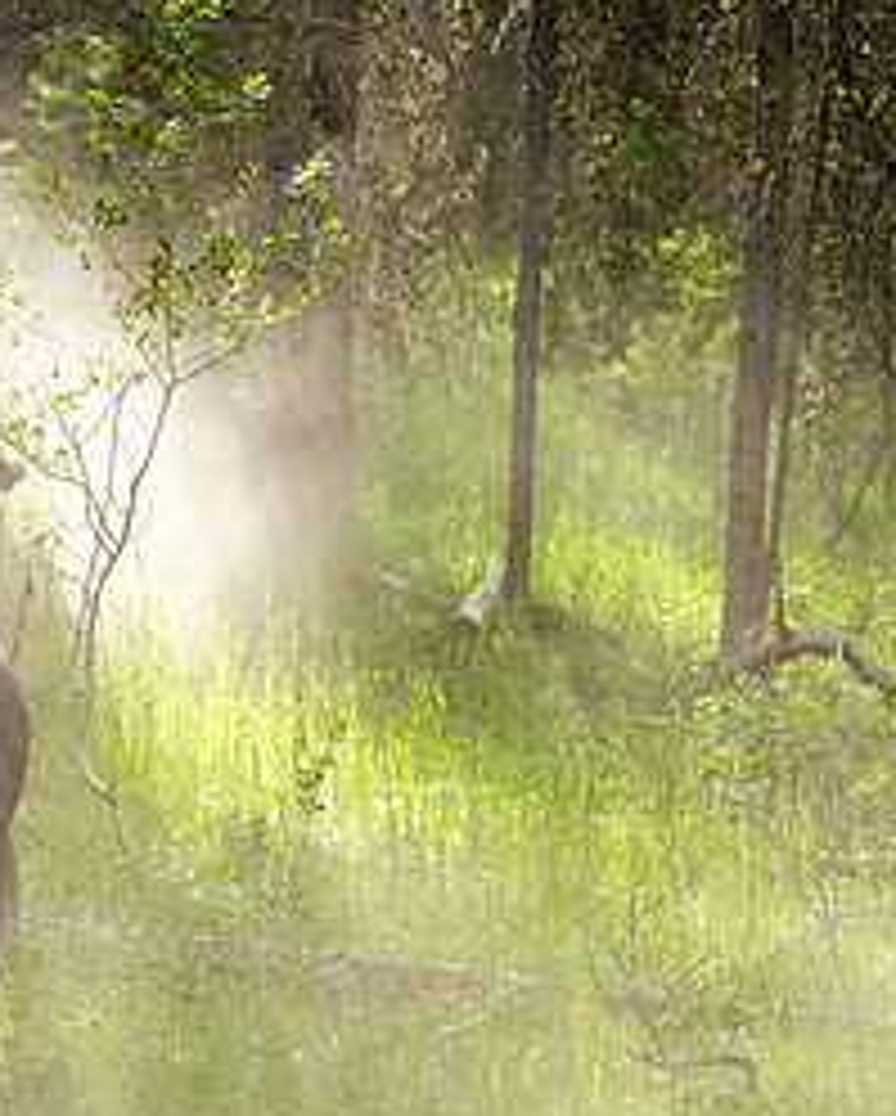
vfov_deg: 11.3
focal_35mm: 171
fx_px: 5658
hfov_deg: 8.9
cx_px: -339
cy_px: 410
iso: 500
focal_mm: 74
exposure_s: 1/1000
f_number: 2.8
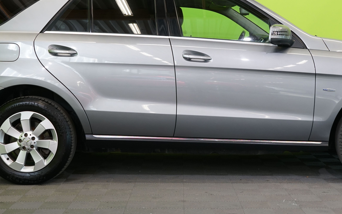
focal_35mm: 60
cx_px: 189
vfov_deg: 21.6
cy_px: 75
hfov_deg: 34.0
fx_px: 559
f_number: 6.3
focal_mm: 31
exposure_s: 1/30
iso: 500
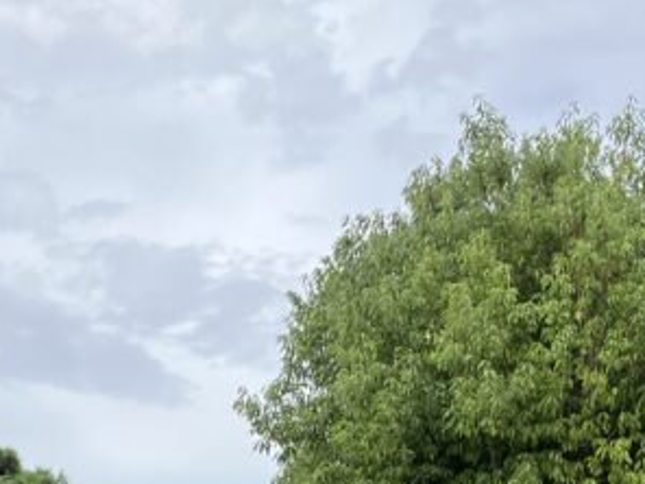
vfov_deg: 14.3
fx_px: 1807
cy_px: 726
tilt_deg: +7.0
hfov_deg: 19.9
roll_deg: -1.7
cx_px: 85
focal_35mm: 97
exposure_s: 1/1185
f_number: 1.8
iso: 32
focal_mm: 3.99
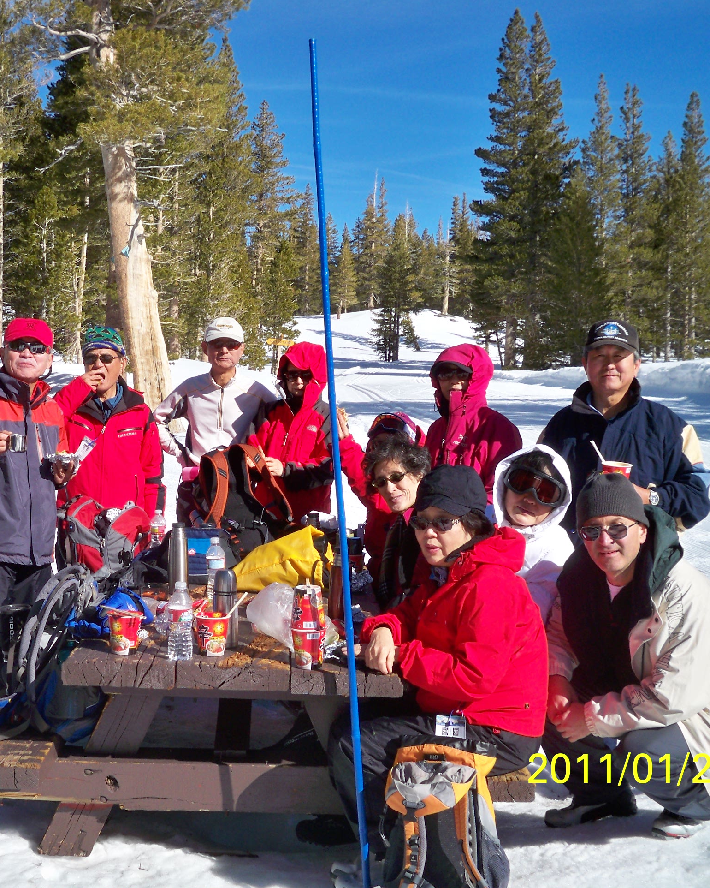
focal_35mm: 46
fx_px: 1208
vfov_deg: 40.3
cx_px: 233
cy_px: 441
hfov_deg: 32.5
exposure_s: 1/500
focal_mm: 6.3
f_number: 4.7
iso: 64
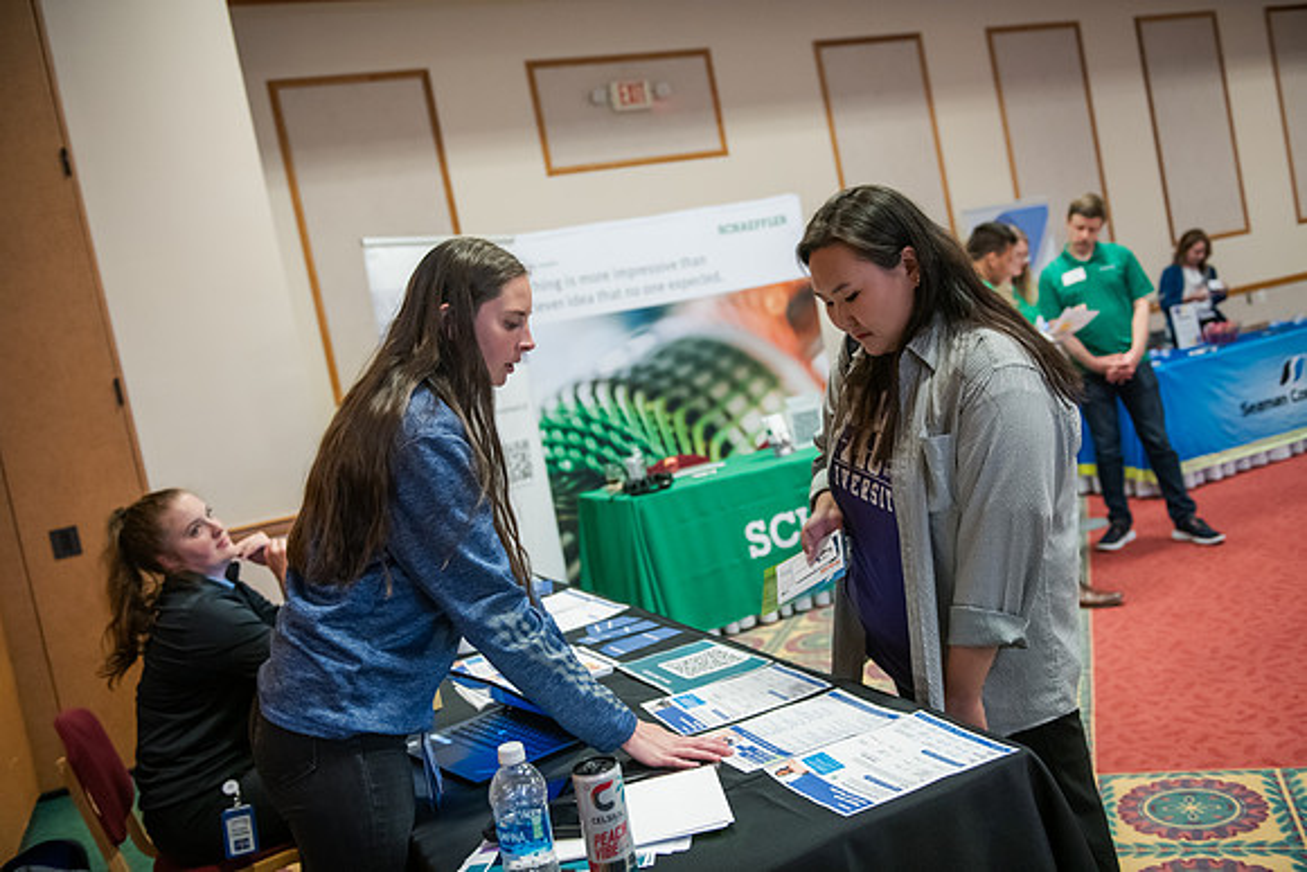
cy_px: 436
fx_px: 1162
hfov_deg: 58.7
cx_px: 654
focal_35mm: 32
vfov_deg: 41.1
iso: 2500
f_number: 2.8
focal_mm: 32
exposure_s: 1/200
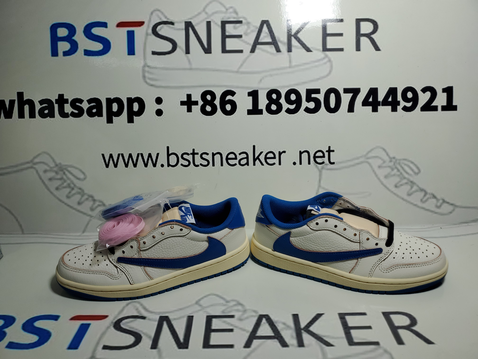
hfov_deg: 67.3
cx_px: 239
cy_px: 180
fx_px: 359
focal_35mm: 26
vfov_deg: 53.1
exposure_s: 1/986
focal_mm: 4.3
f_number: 1.5
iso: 50
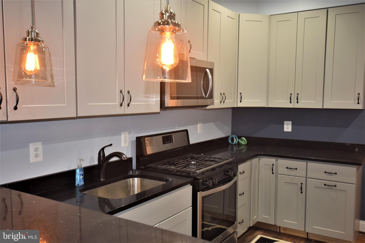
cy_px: 122
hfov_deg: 57.2
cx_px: 182
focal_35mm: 33
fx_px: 335
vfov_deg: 40.0
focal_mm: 22
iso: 400
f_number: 4.5
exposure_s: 1/15
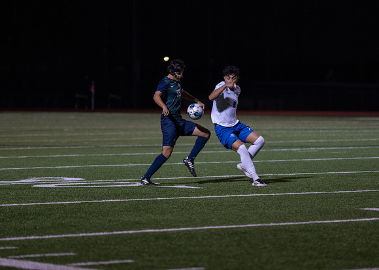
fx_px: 2255
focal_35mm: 210
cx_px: 190
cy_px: 135
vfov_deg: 6.9
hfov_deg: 9.6
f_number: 2.8
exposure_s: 1/1000
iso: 2500
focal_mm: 200
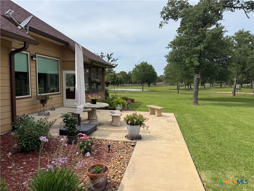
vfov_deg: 56.8
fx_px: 176
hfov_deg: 71.6
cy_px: 96
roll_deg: -1.5
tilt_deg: -4.2
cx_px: 127
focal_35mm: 24
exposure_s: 1/5714
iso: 80
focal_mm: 6.76
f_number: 1.78
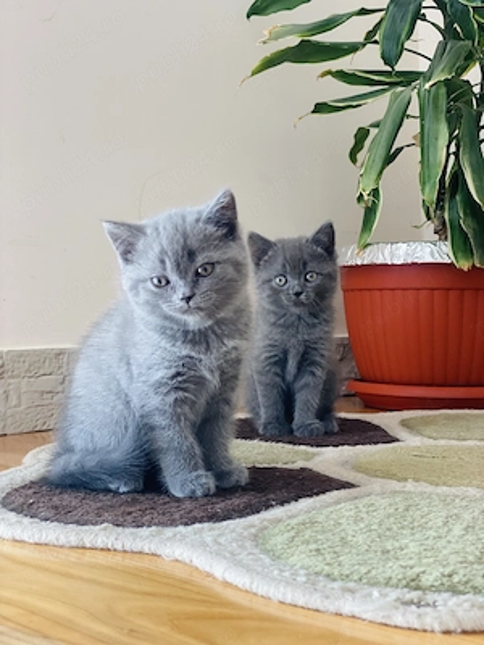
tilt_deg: +1.7
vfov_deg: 36.8
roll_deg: -0.9
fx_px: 969
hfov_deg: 28.0
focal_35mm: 52
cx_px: 242
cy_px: 322
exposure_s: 1/67
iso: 250
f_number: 2
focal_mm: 6
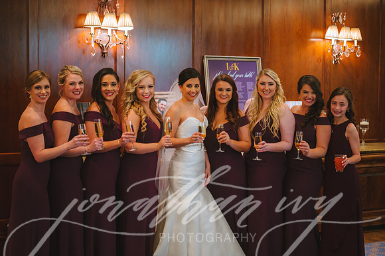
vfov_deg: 22.6
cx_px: 192
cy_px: 128
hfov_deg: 33.4
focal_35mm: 60
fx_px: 641
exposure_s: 1/200
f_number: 2.8
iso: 4000
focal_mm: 60
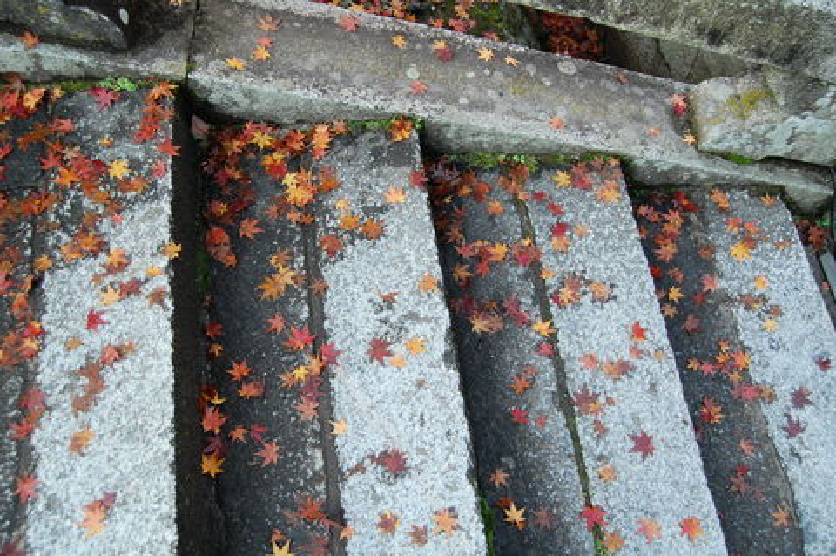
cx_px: 418
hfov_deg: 62.0
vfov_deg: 43.5
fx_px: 696
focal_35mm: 30
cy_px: 278
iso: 400
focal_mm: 20
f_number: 5.6
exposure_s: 1/125
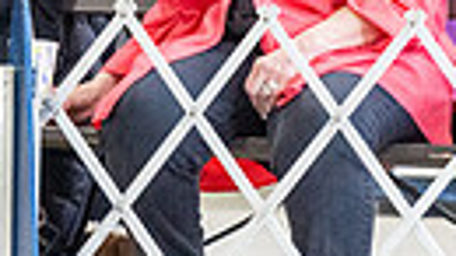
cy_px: -114
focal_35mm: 808
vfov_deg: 1.5
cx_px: -474
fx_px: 9766
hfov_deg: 2.7
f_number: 4
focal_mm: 173
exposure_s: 1/320
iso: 6400
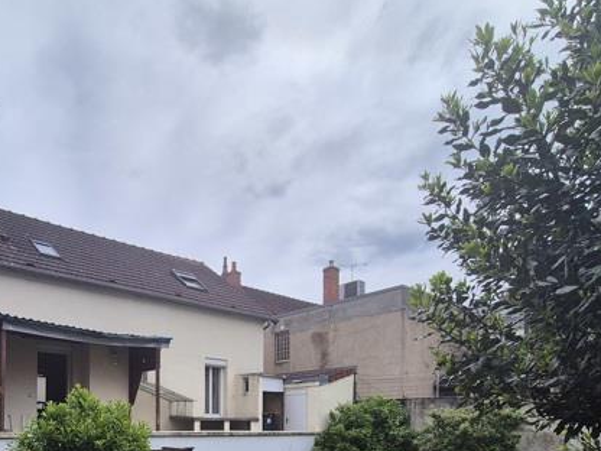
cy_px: 426
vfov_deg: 47.7
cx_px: 198
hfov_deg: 67.4
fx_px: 434
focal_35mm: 25
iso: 50
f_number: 2.2
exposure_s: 1/3680
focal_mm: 2.2
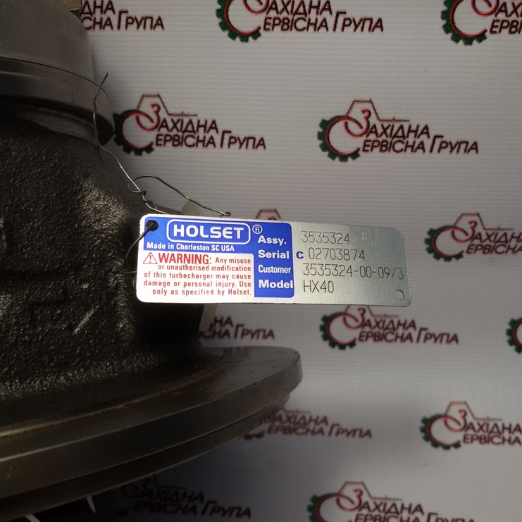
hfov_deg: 44.6
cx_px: 319
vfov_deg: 44.9
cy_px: 261
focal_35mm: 37
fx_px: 631
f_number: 2.4
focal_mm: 2.93
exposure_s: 1/138
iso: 40
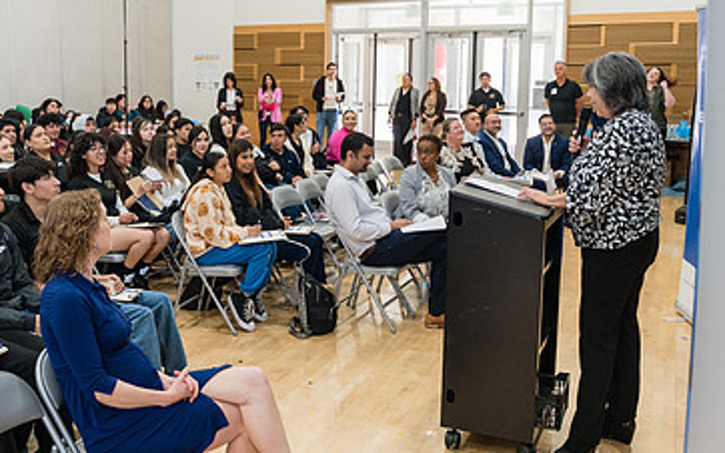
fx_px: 869
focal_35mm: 44
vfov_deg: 29.1
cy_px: 184
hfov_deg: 45.1
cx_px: 293
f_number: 2.8
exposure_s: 1/250
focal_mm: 24
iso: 1600
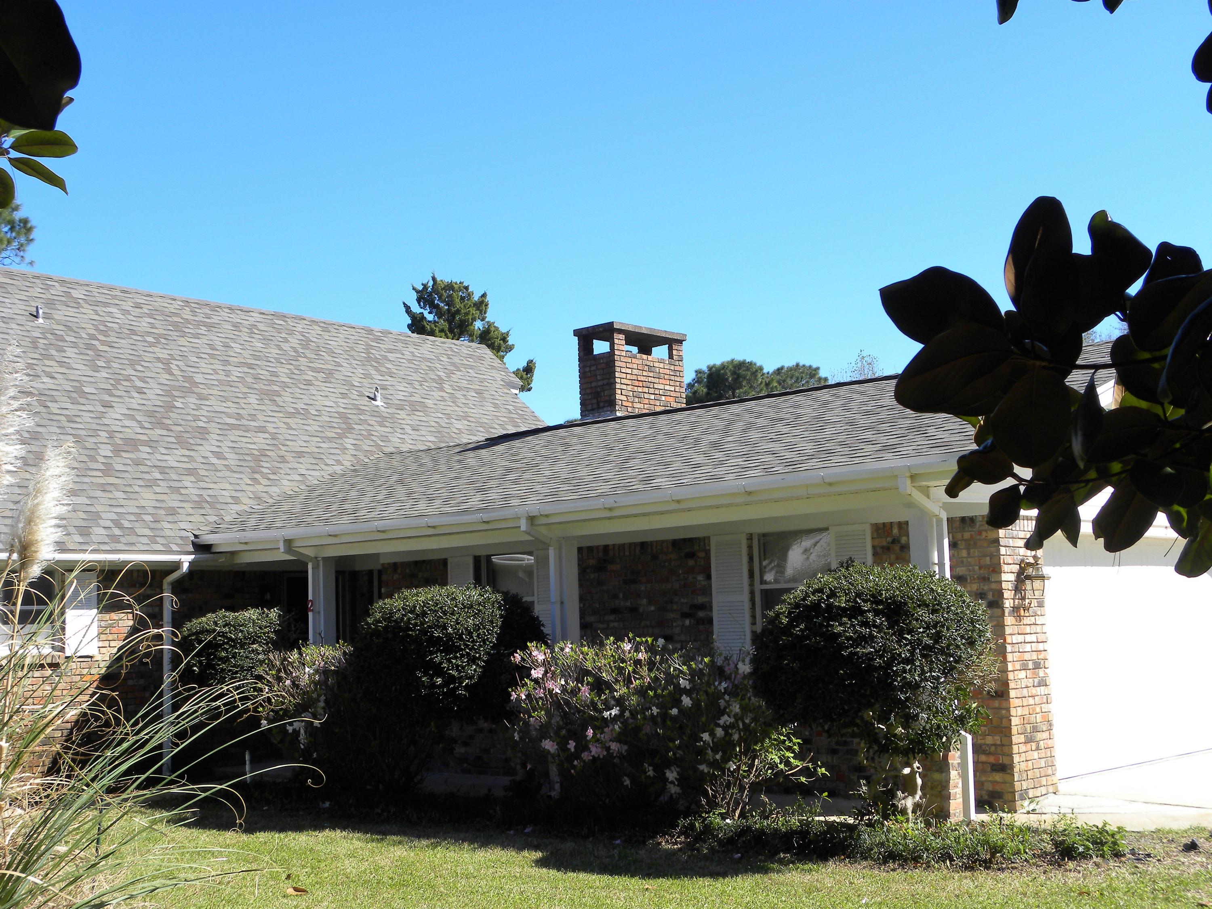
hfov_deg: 41.2
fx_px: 1611
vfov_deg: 31.5
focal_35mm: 46
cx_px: 606
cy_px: 454
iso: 64
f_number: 5
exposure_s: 1/220
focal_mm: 8.2
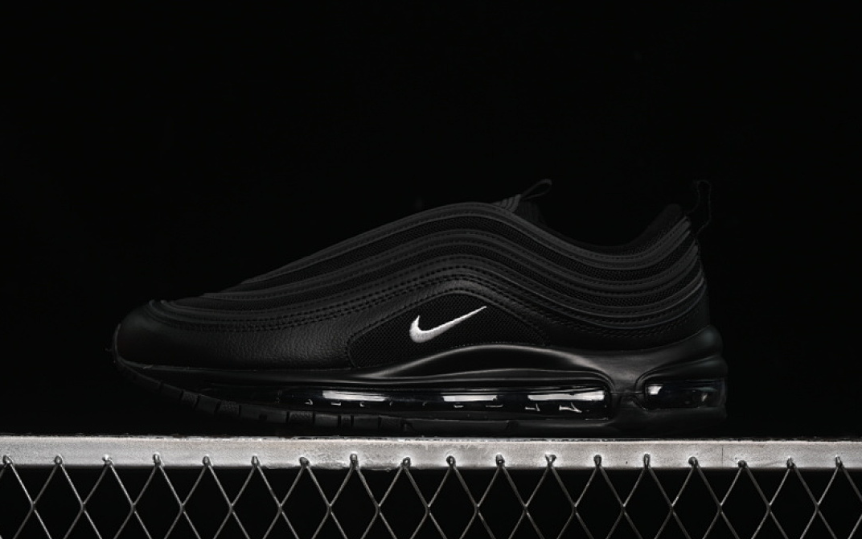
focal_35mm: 77
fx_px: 1809
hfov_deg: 26.8
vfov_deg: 16.9
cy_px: 257
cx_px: 431
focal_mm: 50
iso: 160
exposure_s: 1/50
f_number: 6.3
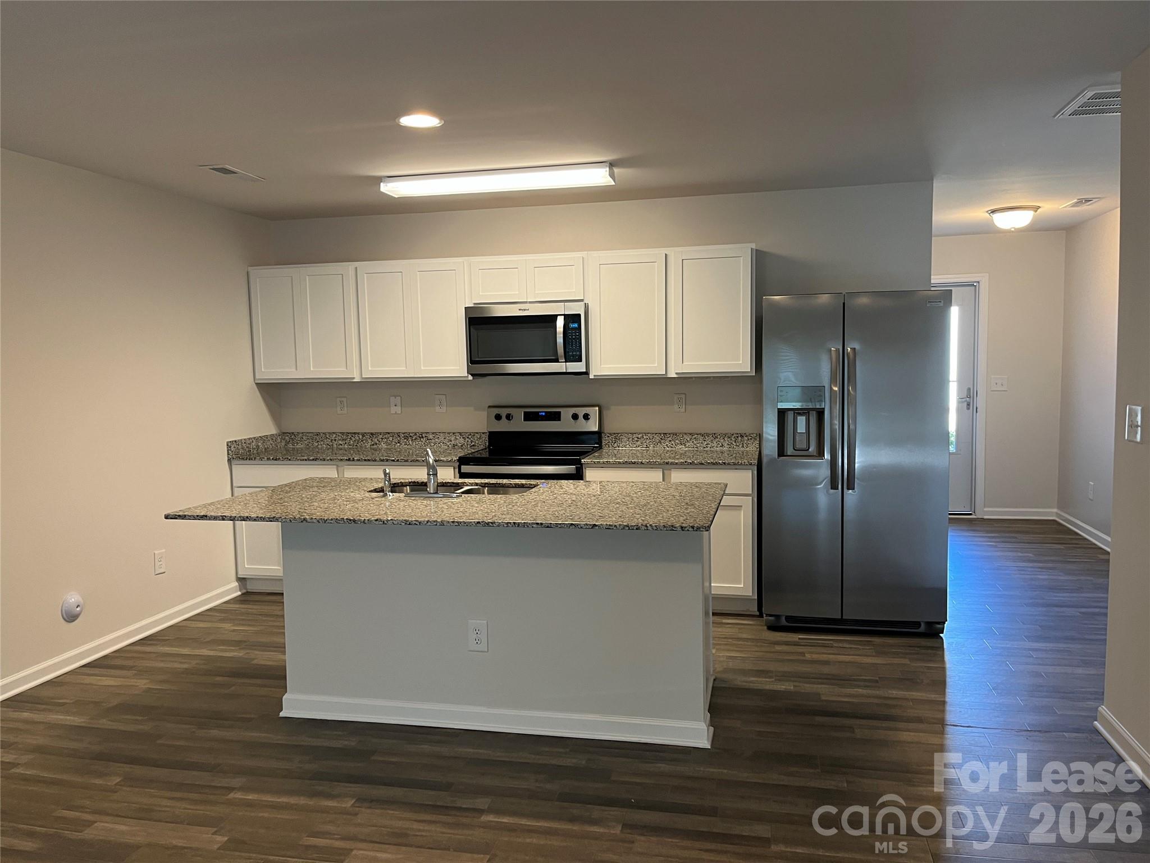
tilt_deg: -5.6
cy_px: 432
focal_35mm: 26
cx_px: 575
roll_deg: +1.5
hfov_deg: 67.3
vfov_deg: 53.1
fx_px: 864
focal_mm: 5.1
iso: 100
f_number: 1.6
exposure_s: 1/60
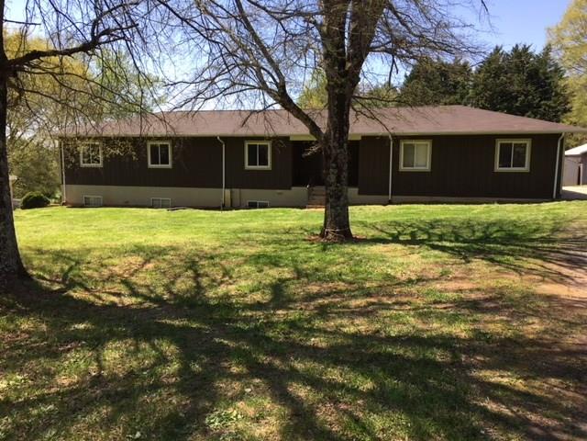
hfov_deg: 61.7
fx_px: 492
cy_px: 220
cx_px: 294
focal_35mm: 29
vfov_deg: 48.2
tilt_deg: -8.0
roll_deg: +0.1
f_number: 2.2
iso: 25
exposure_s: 1/516
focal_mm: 4.15
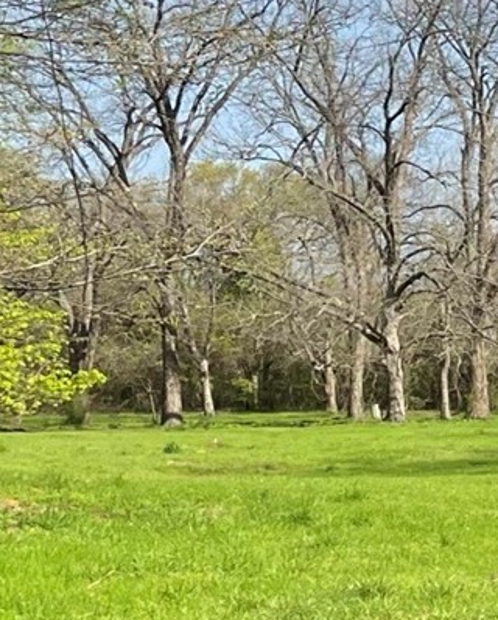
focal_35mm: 122
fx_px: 2244
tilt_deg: -3.4
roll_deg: +1.0
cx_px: 1220
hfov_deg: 10.7
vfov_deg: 15.7
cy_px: 491
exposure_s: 1/2353
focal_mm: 4.2
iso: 32
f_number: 1.6
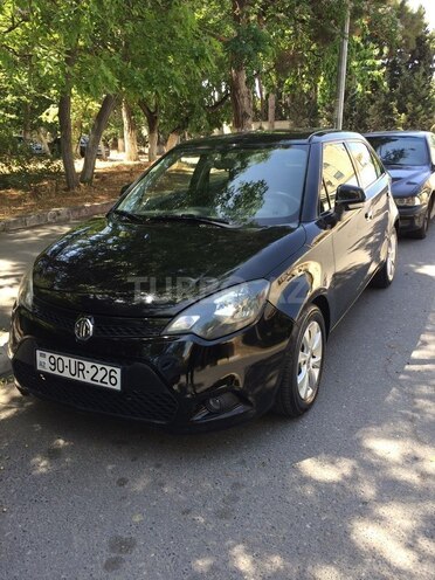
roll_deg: -0.8
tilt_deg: -18.4
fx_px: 486
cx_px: 218
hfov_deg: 48.2
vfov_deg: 61.7
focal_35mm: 29
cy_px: 290
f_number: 2.2
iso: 32
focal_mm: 4.15
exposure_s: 1/203
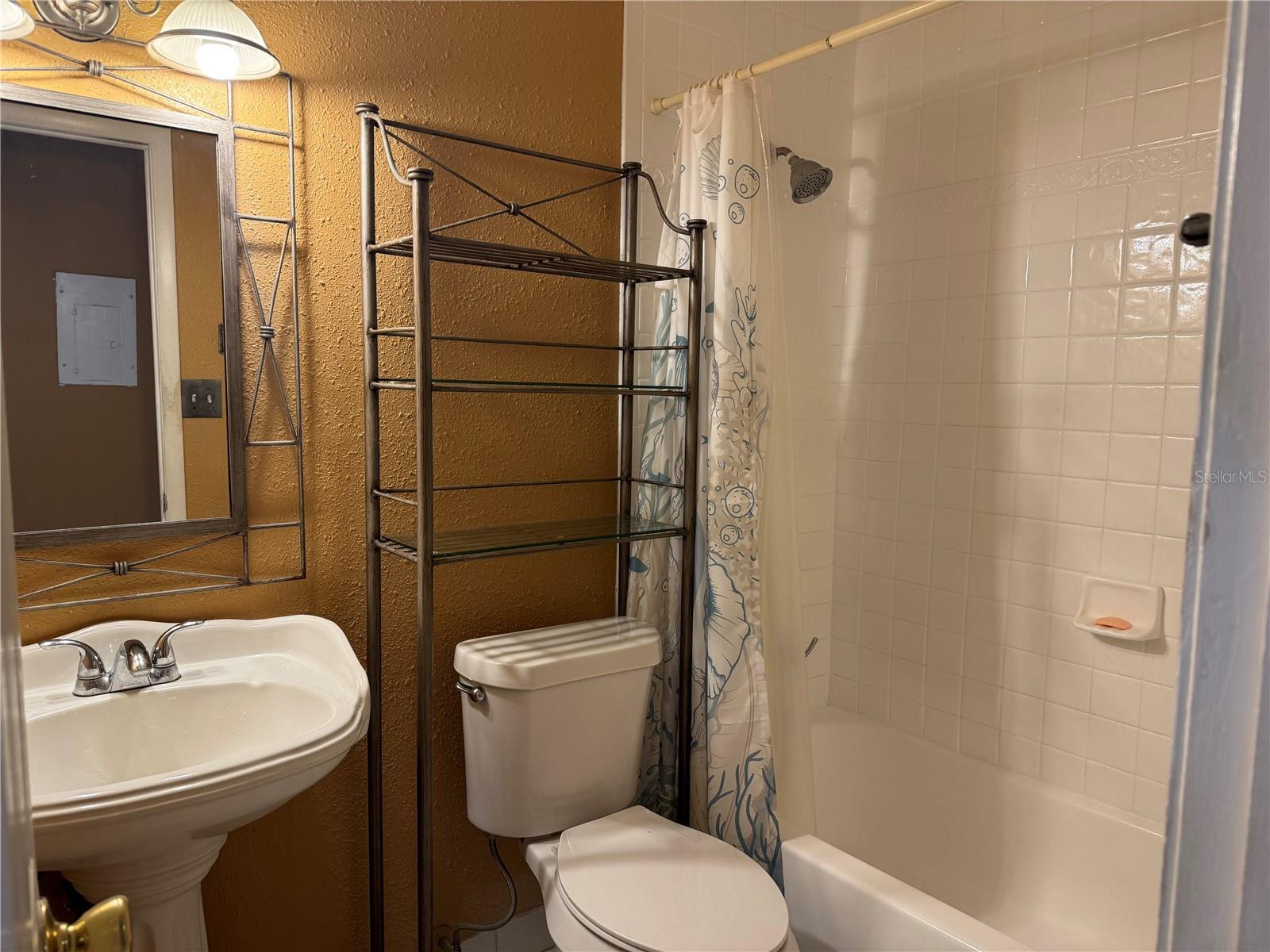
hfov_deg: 71.6
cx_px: 635
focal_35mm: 24
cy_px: 476
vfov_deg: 56.8
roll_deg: -0.2
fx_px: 881
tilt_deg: -6.7
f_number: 1.78
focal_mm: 6.76
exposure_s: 1/60
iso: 160
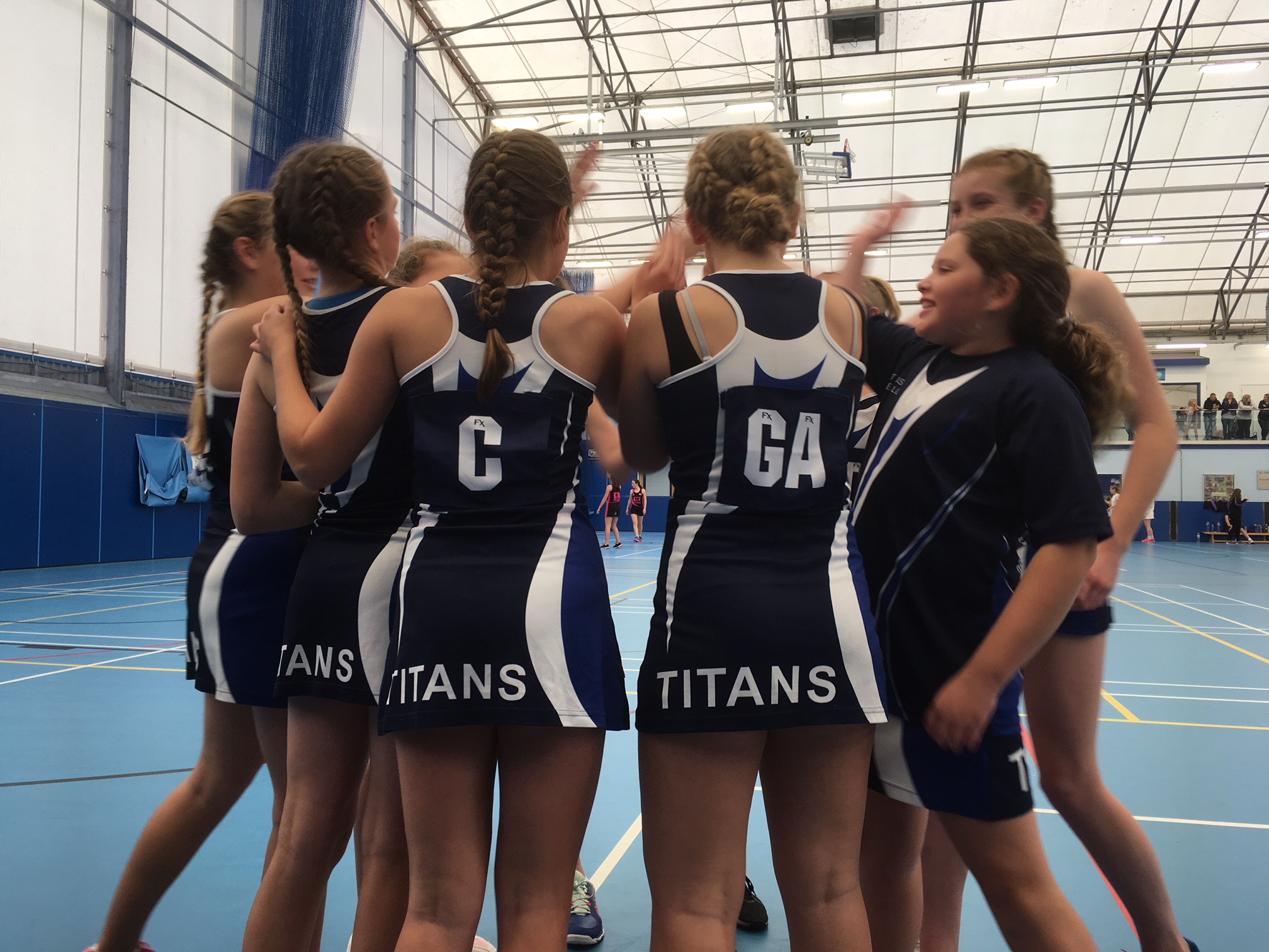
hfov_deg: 61.7
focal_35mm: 29
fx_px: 1063
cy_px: 476
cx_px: 634
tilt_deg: +1.8
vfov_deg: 48.2
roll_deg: -0.8
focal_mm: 4.15
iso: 25
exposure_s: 1/50
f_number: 2.2
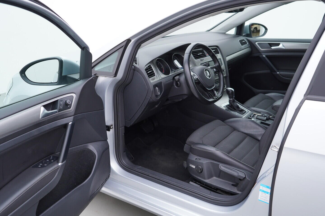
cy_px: 108
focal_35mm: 36
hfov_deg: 53.1
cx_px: 162
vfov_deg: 36.9
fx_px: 325
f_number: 3.2
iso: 125
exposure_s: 1/50
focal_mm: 24
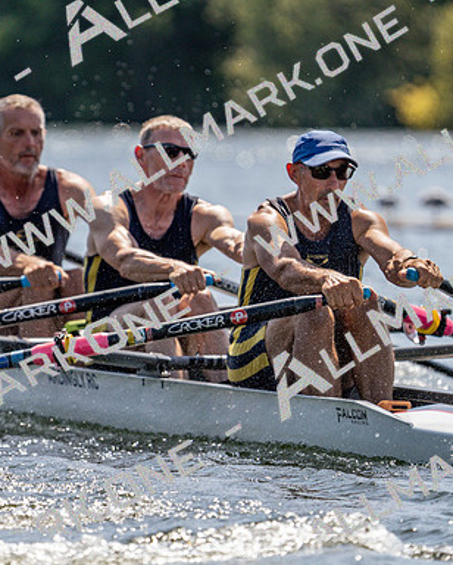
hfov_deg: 2.8
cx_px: 147
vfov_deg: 3.5
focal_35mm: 558
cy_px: 282
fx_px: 9337
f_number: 6.3
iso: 320
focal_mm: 394
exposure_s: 1/2000
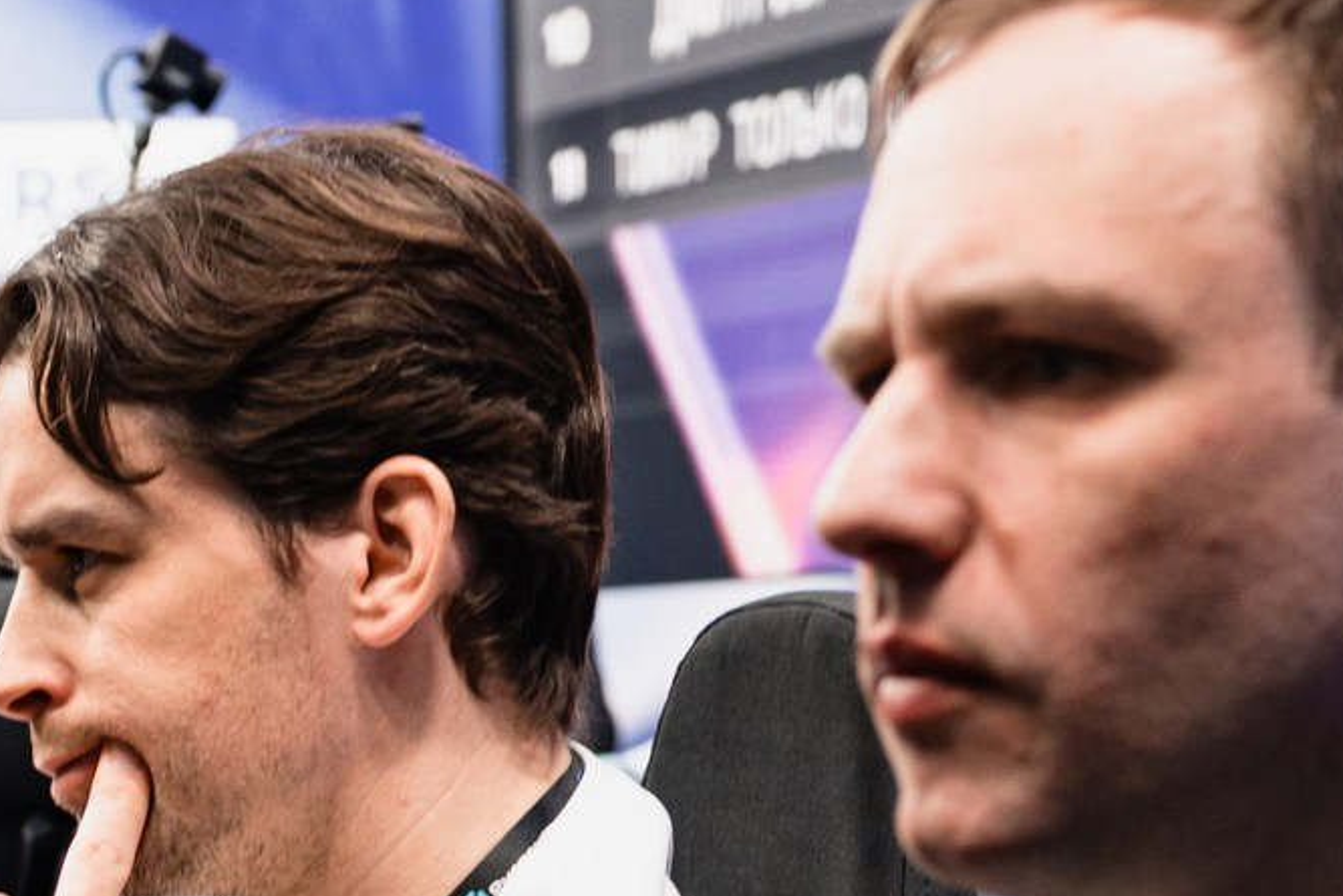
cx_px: 812
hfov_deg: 13.7
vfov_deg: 9.1
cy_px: 964
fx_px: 5597
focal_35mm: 150
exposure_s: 1/160
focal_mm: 32
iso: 400
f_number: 2.8
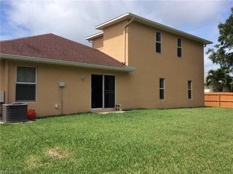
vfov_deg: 44.0
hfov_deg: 56.9
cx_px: 116
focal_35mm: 32
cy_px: 87
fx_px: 215
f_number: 2.4
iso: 32
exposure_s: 1/1845
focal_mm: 3.3
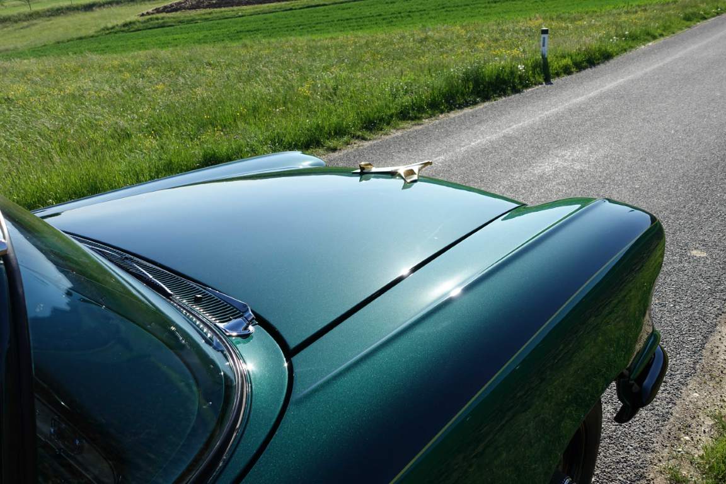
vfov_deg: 43.6
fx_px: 605
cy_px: 242
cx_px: 363
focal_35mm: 30
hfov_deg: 61.9
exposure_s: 1/800
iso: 125
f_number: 4.5
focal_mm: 10.89
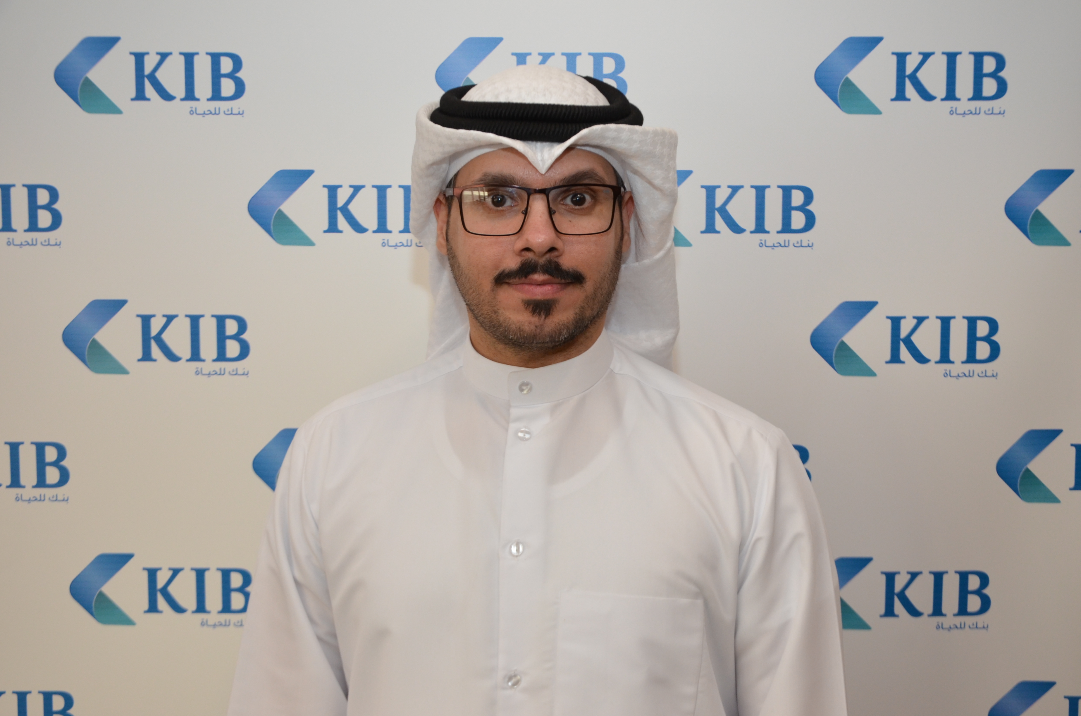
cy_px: 358
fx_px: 1528
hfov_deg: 39.0
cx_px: 540
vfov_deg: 26.4
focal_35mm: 51
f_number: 7.1
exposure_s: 1/60
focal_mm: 34
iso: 800
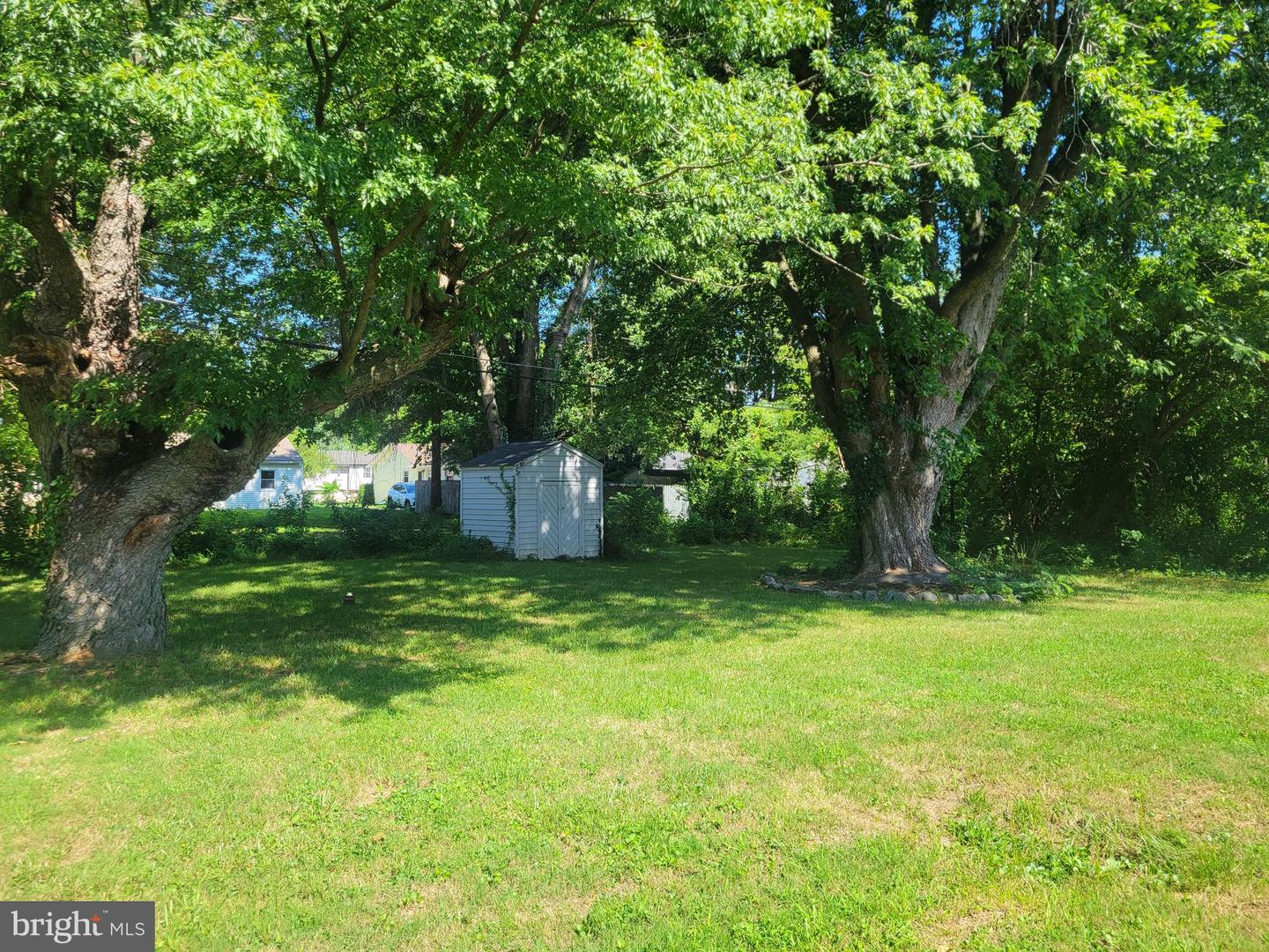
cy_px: 476
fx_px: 953
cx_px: 634
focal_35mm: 26
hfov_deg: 67.3
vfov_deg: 53.1
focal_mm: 5.4
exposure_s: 1/748
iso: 40
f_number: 1.8
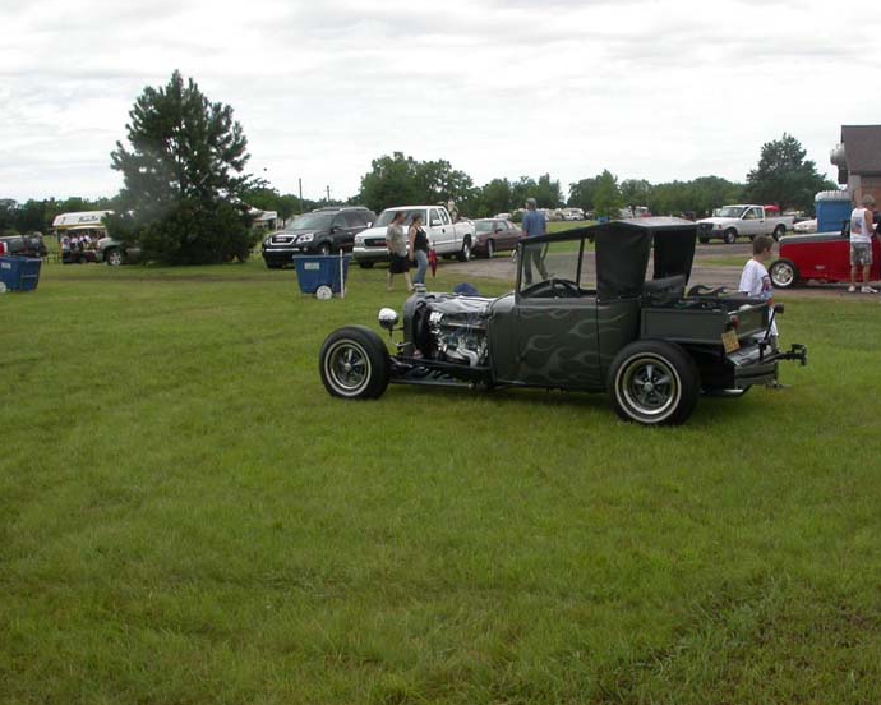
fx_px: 1121
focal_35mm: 43
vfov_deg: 34.9
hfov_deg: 42.8
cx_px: 508
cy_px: 338
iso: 100
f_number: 6.7
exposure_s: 1/205
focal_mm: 7.85
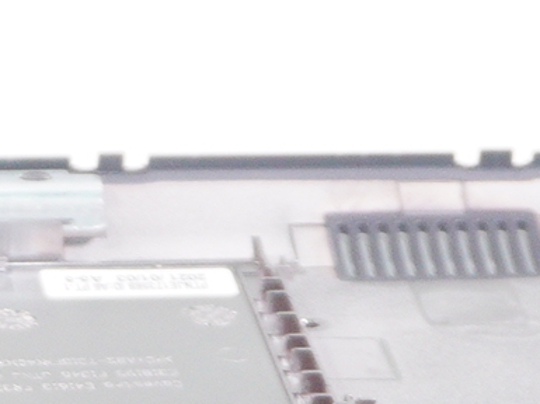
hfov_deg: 6.5
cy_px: 1007
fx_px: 4566
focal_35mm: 293
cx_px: -676
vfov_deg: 4.9
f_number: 6.3
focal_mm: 26
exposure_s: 1/160
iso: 640
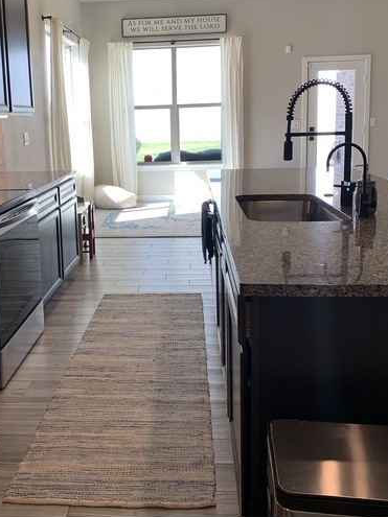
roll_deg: +1.5
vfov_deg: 52.3
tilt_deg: -9.0
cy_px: 210
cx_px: 146
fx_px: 523
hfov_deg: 40.4
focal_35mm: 35
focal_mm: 4.25
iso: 40
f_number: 1.8
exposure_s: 1/120
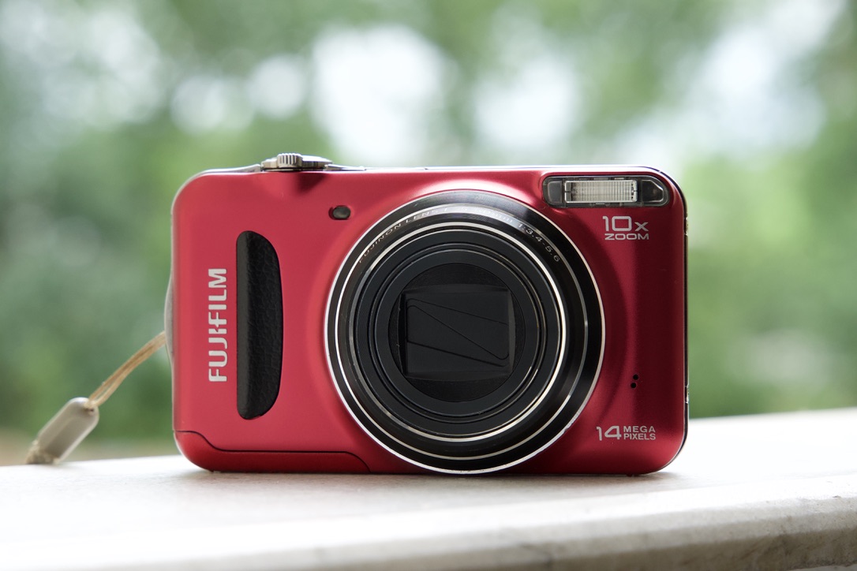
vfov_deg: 13.0
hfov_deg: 19.5
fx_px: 2499
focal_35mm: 105
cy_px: 286
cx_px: 428
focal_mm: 70
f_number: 7.1
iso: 1000
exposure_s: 1/200
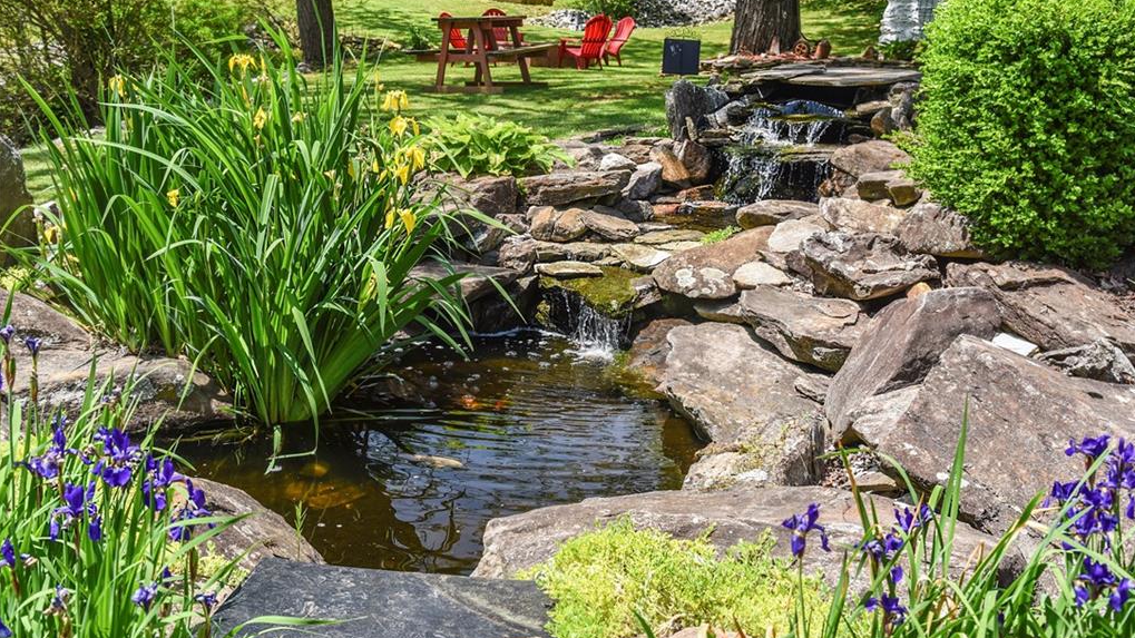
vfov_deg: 29.7
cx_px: 567
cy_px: 283
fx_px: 1204
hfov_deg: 50.5
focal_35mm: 40
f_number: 7.1
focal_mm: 38
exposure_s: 1/200
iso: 400
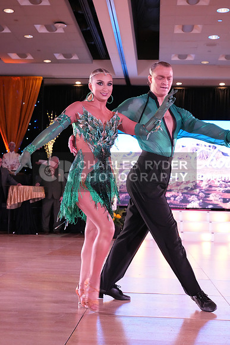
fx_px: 546
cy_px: 172
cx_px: 115
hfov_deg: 23.8
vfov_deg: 35.0
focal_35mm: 57
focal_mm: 57
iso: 8000
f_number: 7.1
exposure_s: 1/250
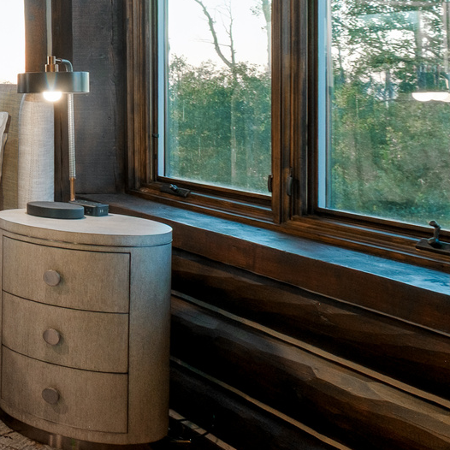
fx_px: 780
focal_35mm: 53
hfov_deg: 20.5
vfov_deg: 31.2
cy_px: 73
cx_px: -392
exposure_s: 1/80
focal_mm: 10.5
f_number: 6.4
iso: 400
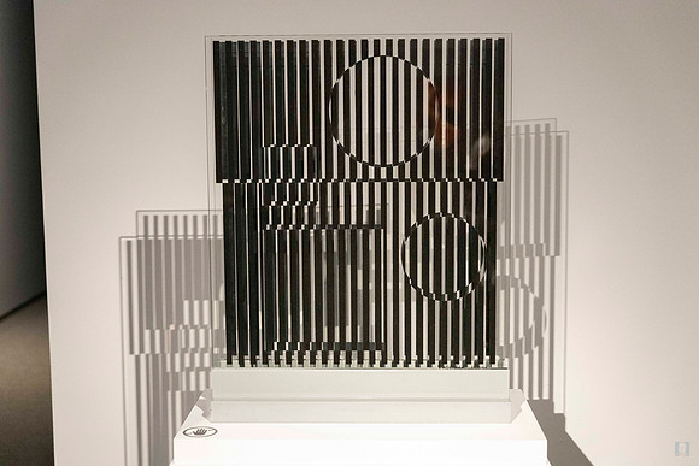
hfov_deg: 35.6
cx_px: 350
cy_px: 233
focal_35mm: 56
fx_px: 1088
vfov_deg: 24.2
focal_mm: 56
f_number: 3.2
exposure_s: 1/125
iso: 12800
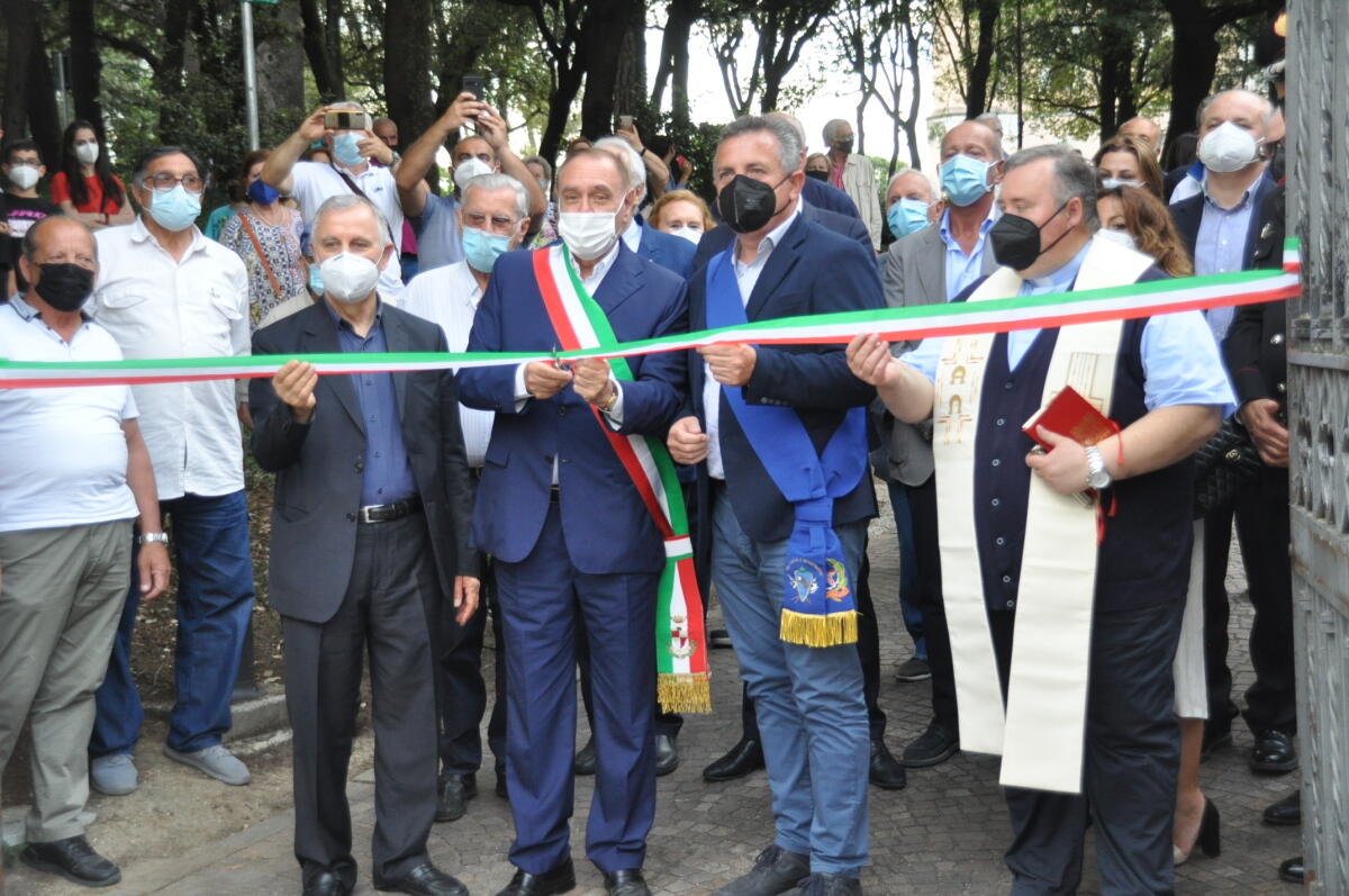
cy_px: 448
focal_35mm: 66
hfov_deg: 30.5
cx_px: 674
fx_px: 2470
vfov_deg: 20.6
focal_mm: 44
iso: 900
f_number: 4.5
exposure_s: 1/200
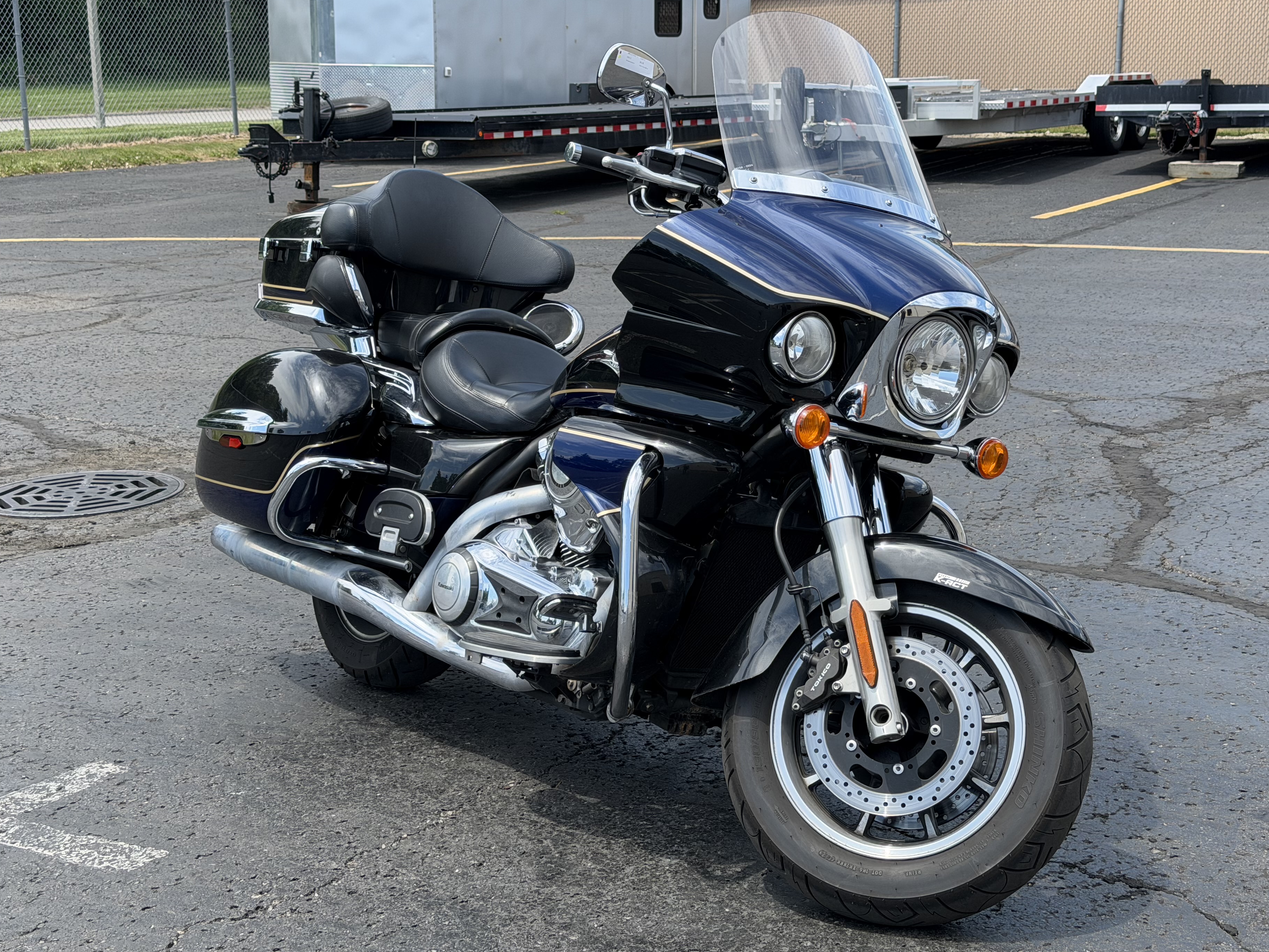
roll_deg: +0.6
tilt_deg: -12.3
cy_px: 438
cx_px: 657
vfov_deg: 27.5
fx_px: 1943
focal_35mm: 53
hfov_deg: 36.2
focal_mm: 6.76
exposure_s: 1/1513
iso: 64
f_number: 1.78
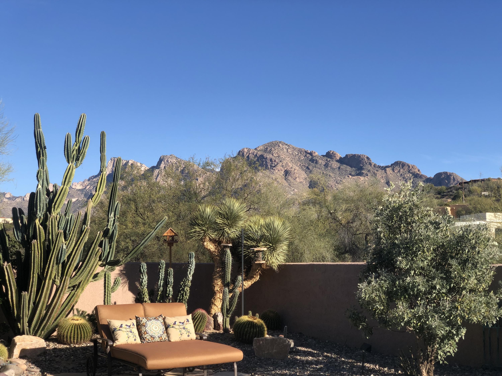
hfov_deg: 36.8
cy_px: 188
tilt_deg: +6.1
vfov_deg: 28.0
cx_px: 251
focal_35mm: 52
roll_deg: +0.1
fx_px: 754
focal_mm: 6
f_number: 2.4
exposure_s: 1/857
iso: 16
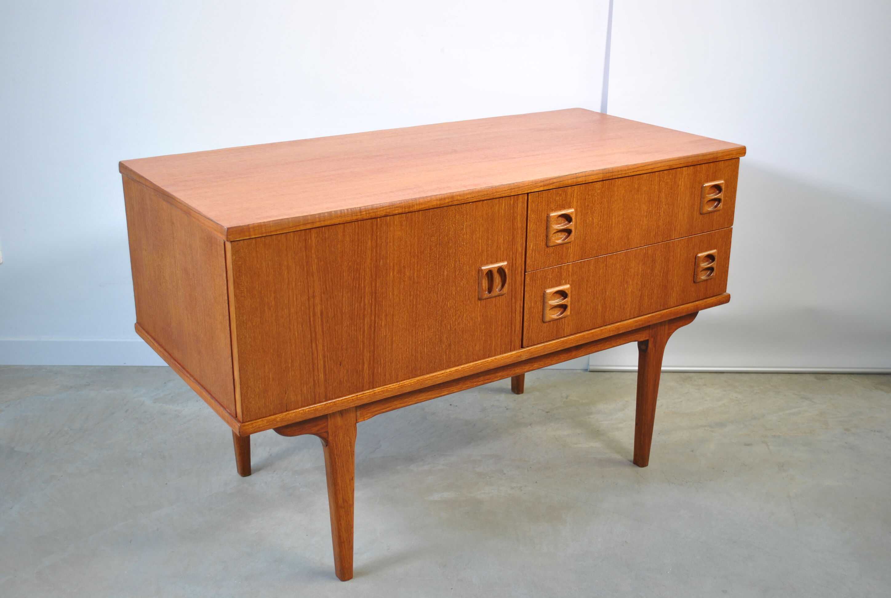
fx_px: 967
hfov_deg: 49.5
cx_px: 446
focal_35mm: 39
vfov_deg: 34.4
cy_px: 299
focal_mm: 26
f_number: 4.5
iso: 200
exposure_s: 1/40
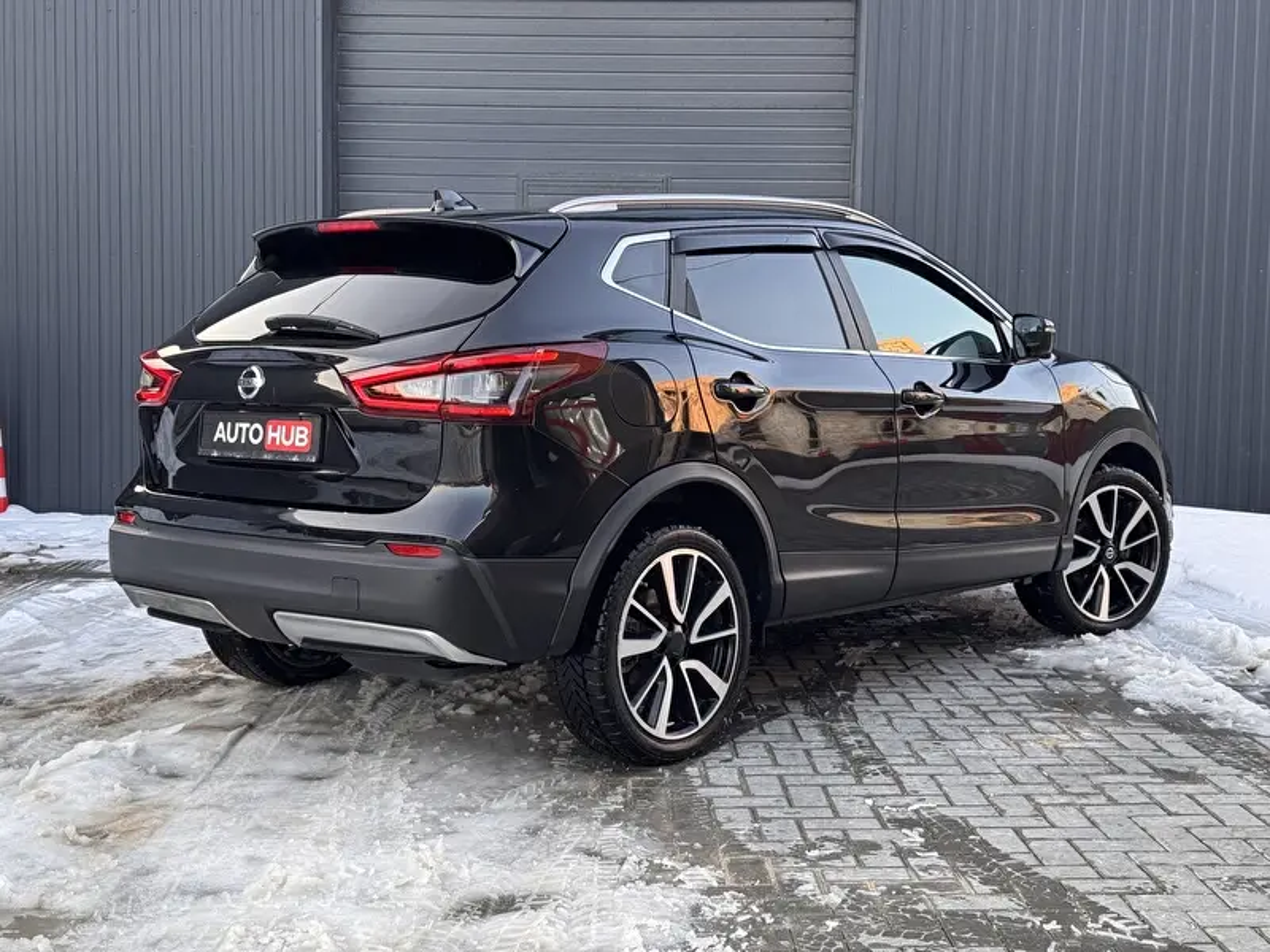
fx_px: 1761
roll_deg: -0.7
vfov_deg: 30.3
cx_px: 635
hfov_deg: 39.7
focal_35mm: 48
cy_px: 476
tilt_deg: -4.8
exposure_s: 1/121
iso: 80
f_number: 1.78
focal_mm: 6.76
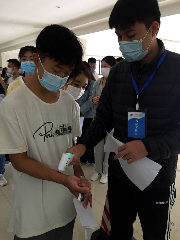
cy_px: 120
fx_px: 201
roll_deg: -0.5
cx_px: 90
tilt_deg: -10.7
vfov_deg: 61.7
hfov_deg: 48.2
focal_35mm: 29
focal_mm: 4.15
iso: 250
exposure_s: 1/20
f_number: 2.2
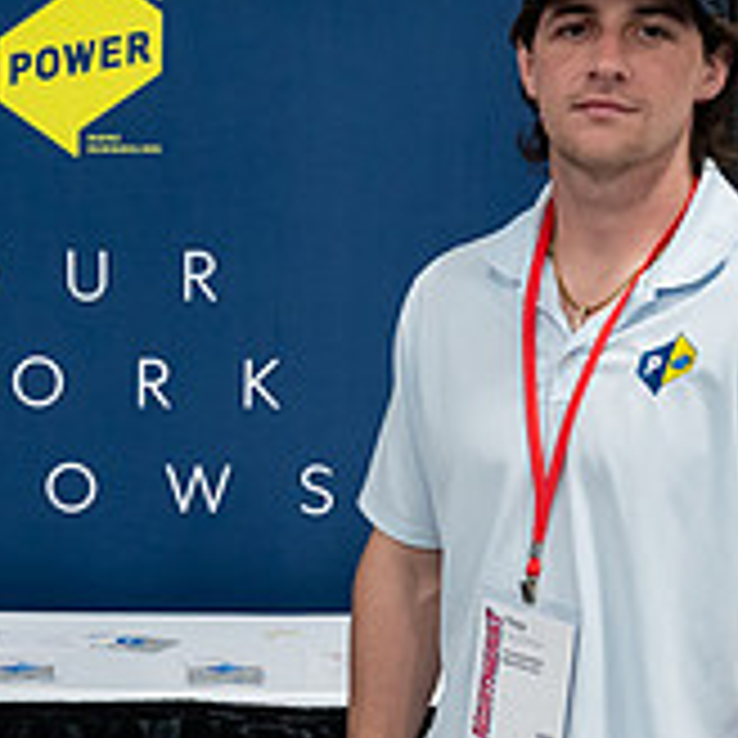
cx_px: 63
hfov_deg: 19.8
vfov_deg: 20.2
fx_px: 2074
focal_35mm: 86
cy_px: 440
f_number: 3.2
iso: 2500
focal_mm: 27
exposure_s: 1/250
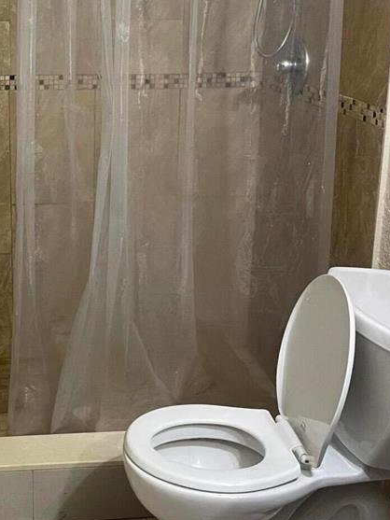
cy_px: 187
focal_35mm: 56
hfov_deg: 25.4
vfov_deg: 34.1
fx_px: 841
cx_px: 44
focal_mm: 4.2
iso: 200
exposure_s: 1/60
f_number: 1.6
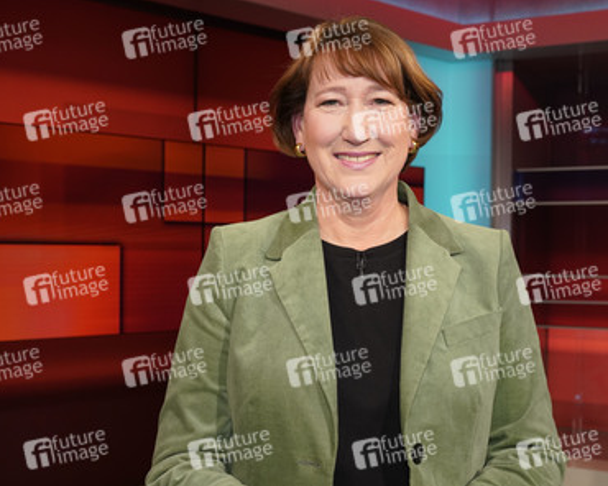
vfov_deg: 45.8
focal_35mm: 32
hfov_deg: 55.4
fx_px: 576
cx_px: 351
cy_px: 245
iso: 1600
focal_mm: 28
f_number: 4.5
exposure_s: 1/160
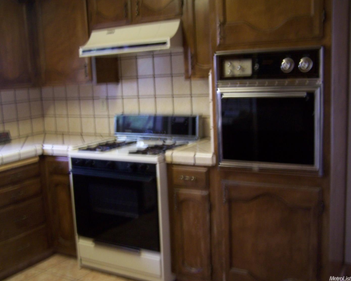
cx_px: 165
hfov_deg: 45.8
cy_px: 139
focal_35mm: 40
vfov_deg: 37.3
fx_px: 416
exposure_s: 1/8
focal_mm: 6.3
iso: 140
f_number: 2.8
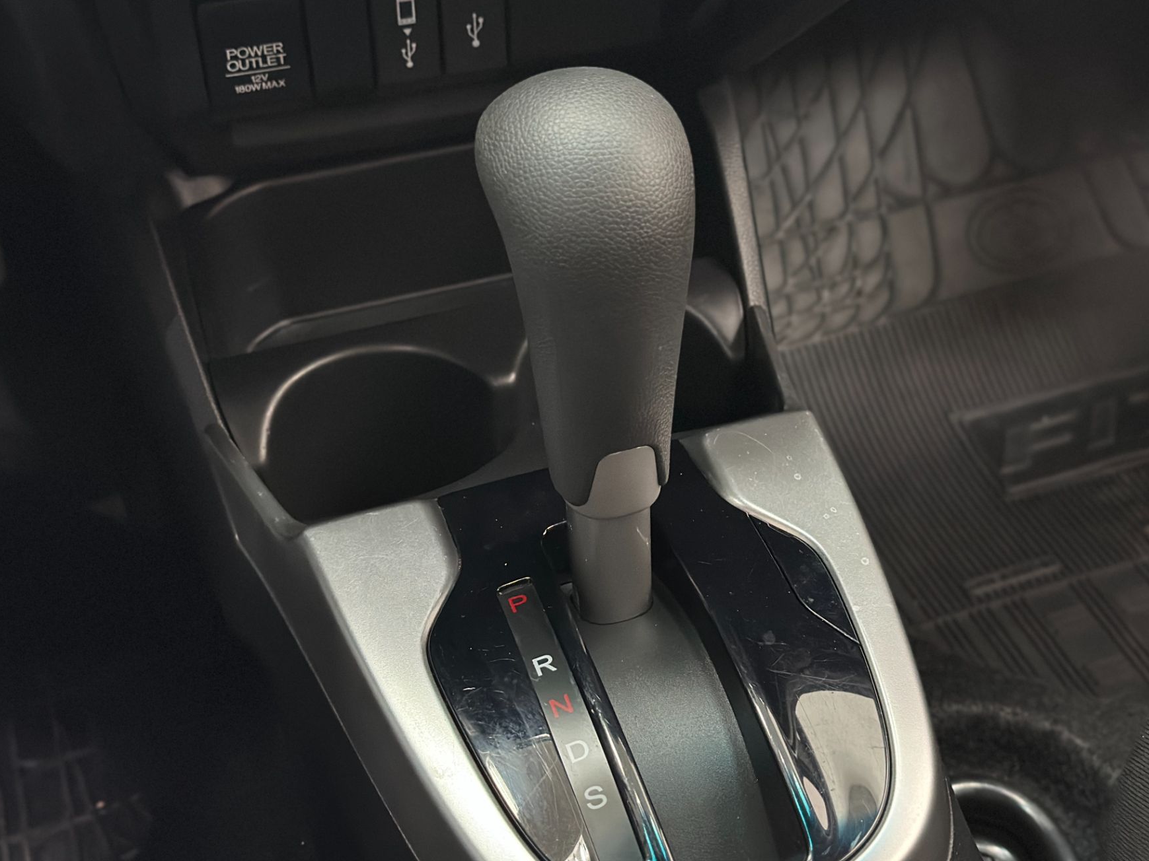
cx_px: 600
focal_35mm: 53
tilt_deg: -45.6
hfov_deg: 36.2
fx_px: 1759
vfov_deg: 27.5
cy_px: 449
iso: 640
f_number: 1.78
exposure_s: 1/30
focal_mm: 6.86
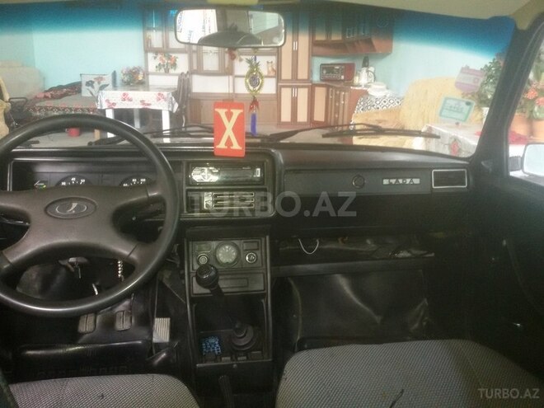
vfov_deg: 45.4
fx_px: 487
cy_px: 204
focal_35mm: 31
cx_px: 272
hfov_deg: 58.4
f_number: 2.4
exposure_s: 1/17
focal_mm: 2.93
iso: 250
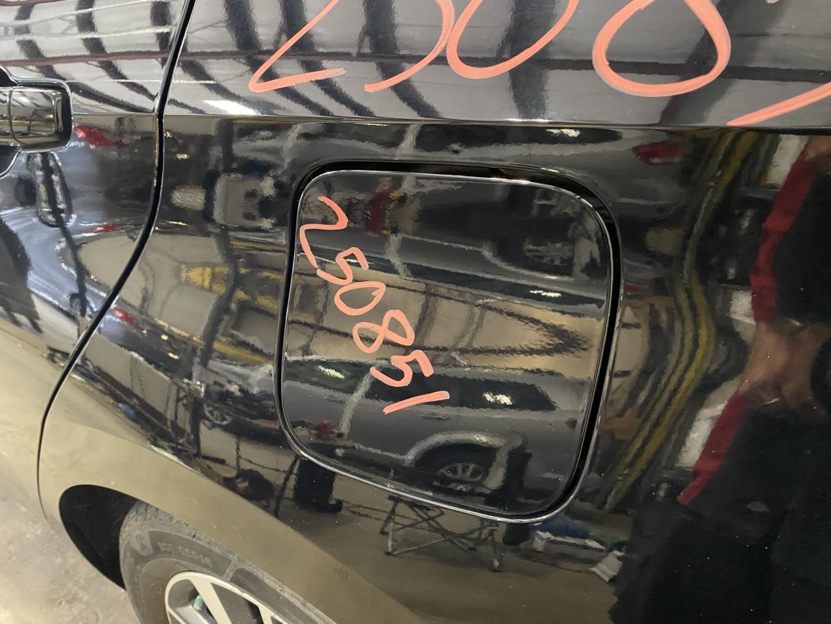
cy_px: 312
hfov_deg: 67.3
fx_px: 624
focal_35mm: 26
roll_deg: +6.7
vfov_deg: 53.1
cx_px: 416
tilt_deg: -31.7
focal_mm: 4.25
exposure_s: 1/30
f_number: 1.8
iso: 640
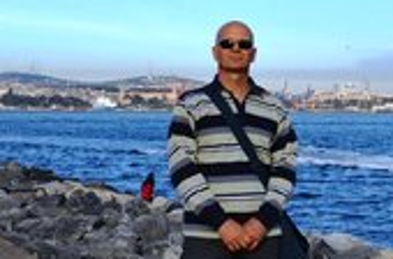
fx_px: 1001
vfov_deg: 14.7
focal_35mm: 92
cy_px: 98
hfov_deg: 22.0
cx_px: 296
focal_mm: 26
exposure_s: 1/250
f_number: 8
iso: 100
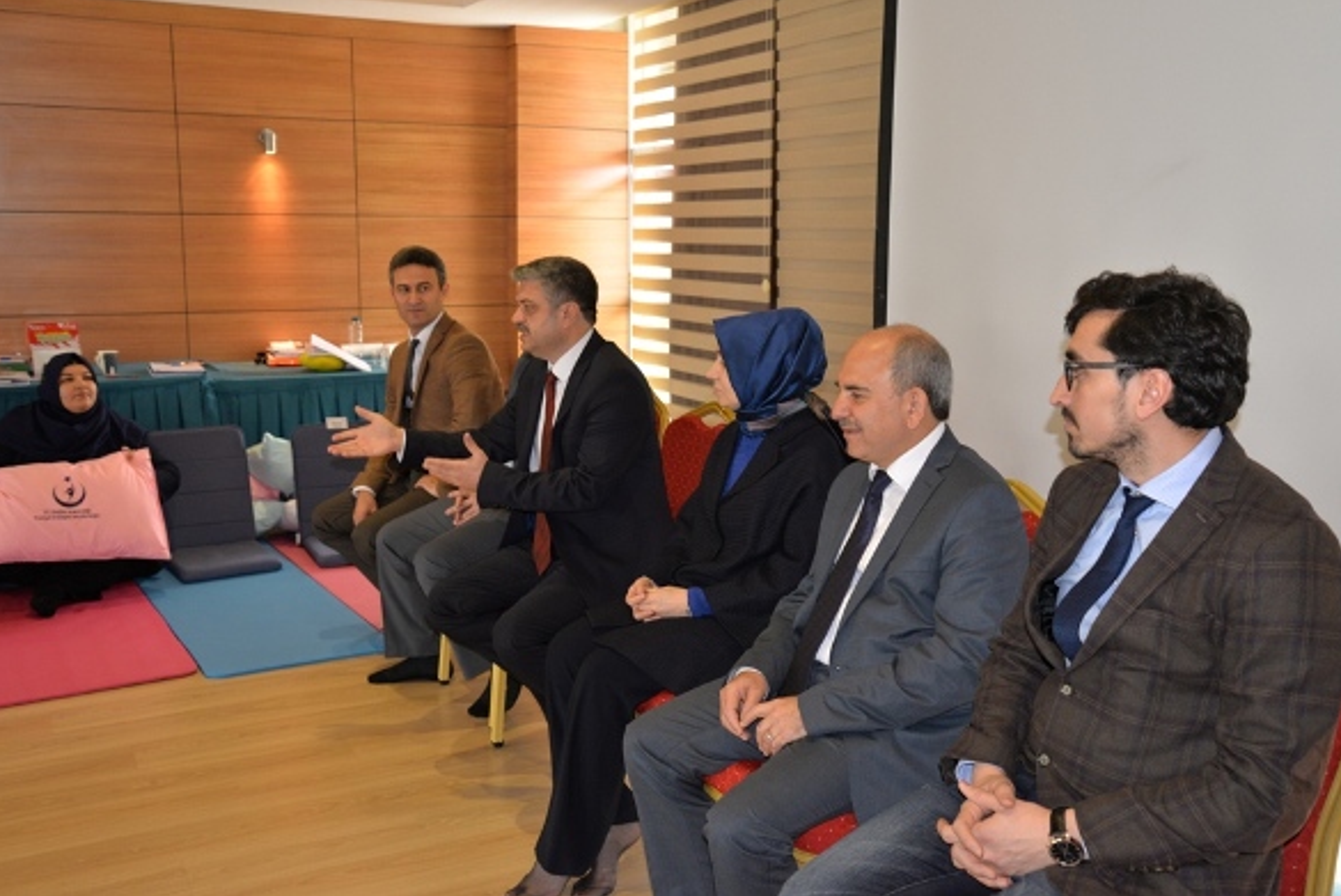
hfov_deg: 54.4
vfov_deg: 37.9
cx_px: 683
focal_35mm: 35
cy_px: 408
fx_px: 1305
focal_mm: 32
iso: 1250
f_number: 5.6
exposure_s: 1/60
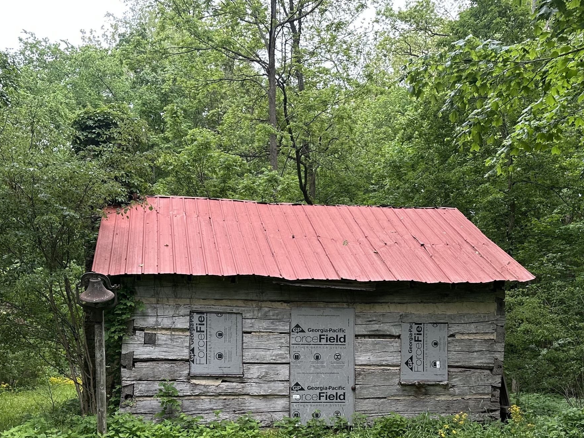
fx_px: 709
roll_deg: +0.2
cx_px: 307
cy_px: 356
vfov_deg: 33.3
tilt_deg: +2.2
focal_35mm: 42
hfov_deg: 44.8
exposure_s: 1/271
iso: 80
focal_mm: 6.86
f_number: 1.78
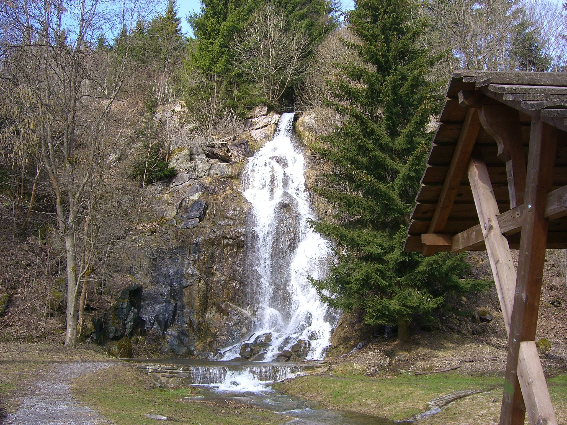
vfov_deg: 37.7
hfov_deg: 49.0
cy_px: 212
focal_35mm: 38
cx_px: 284
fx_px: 622
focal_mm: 6.2
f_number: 4.3
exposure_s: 1/160
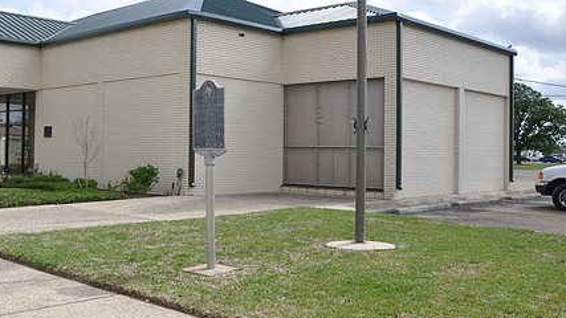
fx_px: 671
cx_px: 207
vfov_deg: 26.6
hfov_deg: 45.3
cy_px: 136
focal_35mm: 45
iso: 200
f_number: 7.1
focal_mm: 21
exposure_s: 1/200
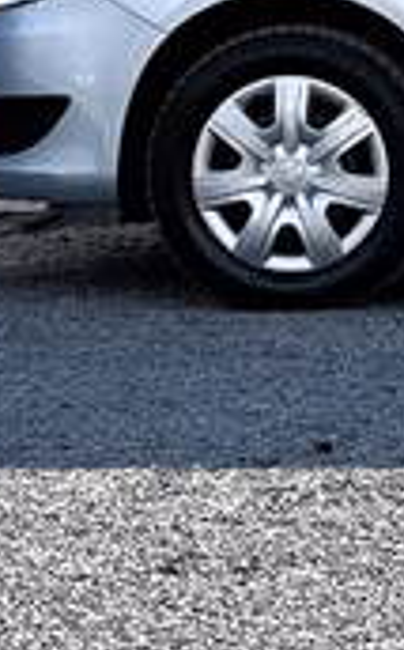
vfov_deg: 6.9
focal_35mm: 304
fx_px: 5373
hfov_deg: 4.2
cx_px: 970
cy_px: -166
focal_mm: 9
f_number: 2.8
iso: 32
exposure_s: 1/373
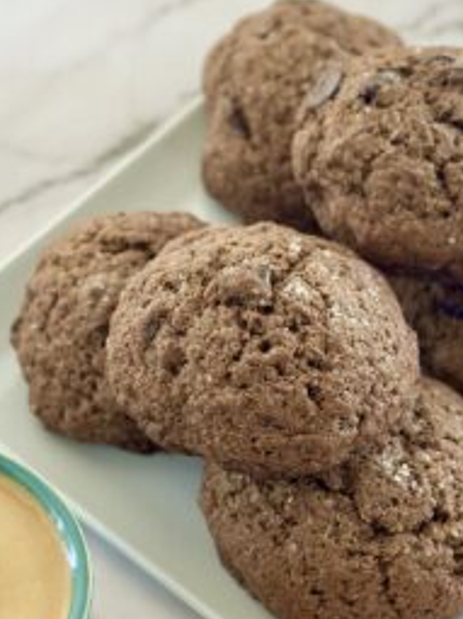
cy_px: 507
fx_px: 1678
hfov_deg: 15.7
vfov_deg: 20.6
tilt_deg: -60.9
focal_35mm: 94
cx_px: 290
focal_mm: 6.86
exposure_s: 1/118
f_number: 1.78
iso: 125
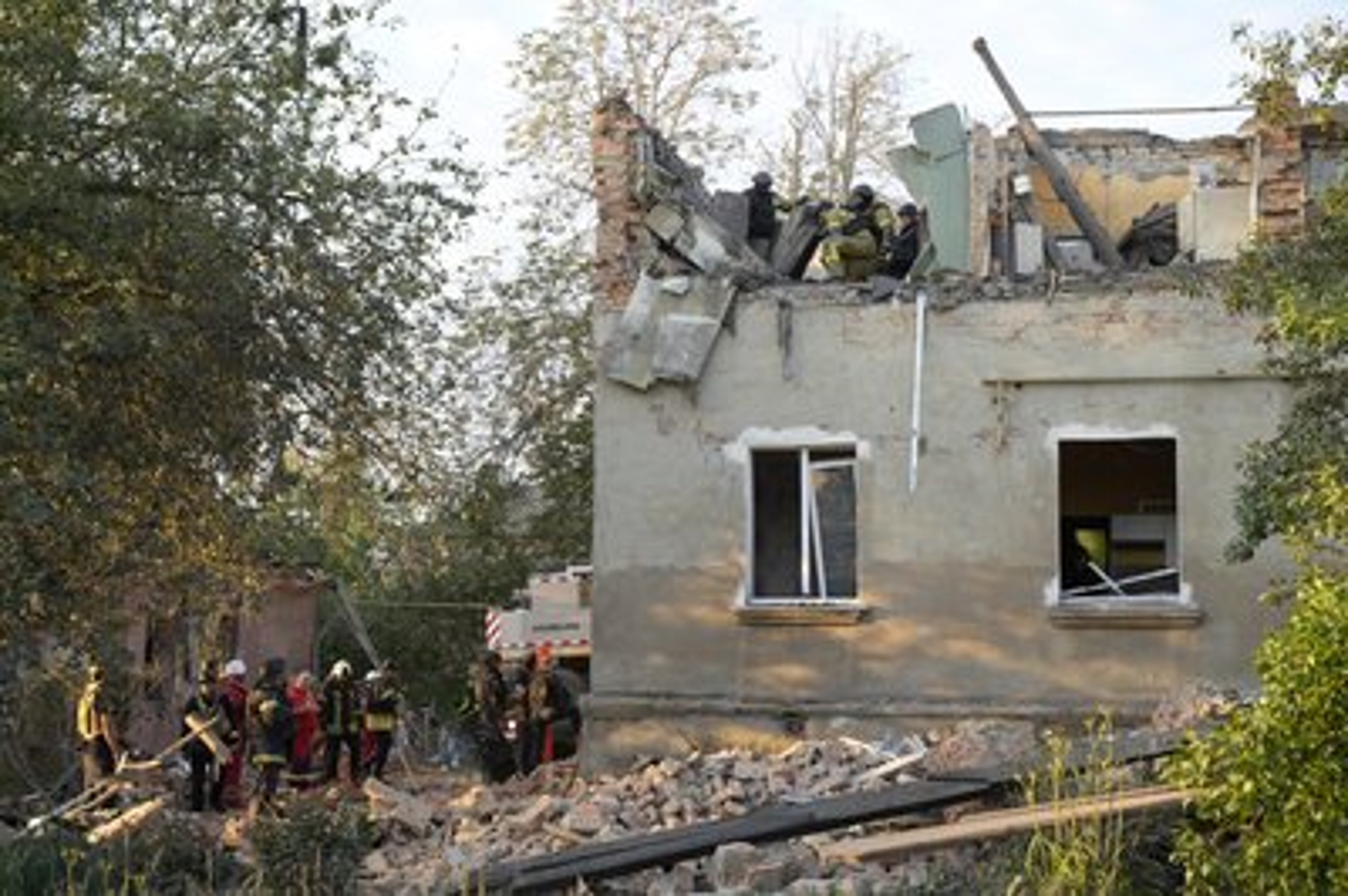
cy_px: 448
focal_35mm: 61
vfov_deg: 22.2
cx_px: 674
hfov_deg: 32.9
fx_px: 2282
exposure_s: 1/80
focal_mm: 61
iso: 100
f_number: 4
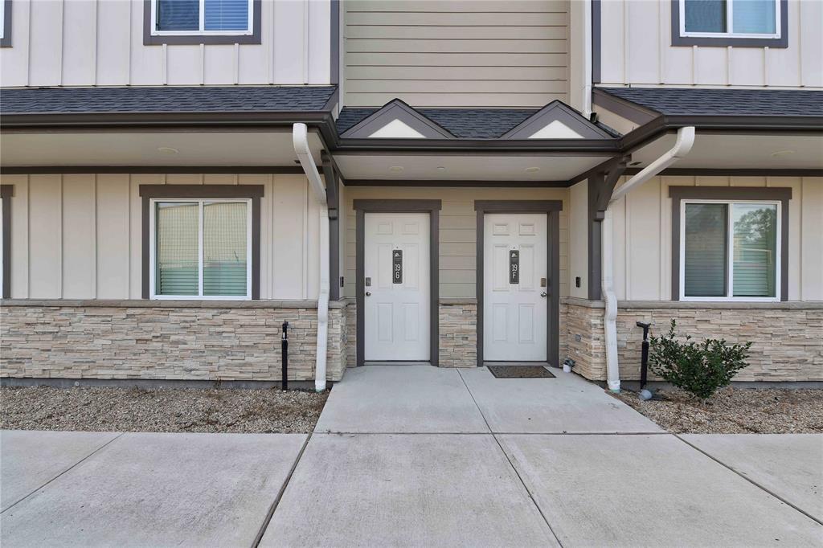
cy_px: 274
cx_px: 412
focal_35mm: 16
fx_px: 366
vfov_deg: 73.7
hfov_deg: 96.8
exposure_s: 1/50
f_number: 8
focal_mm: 16
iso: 100
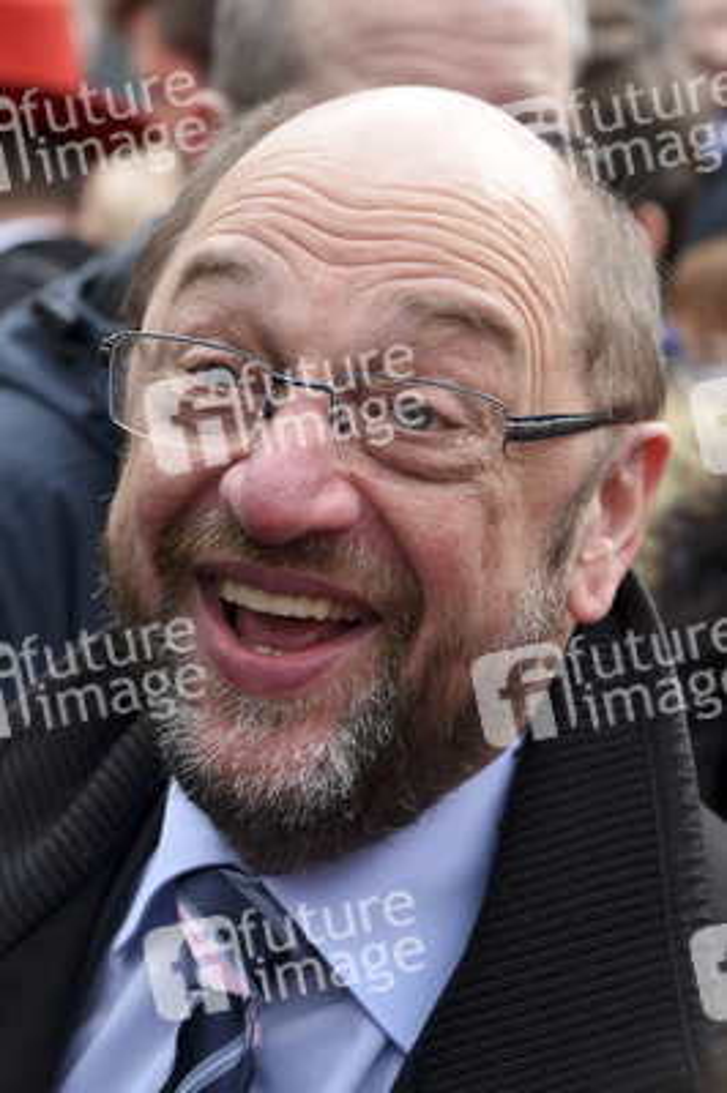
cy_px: 546
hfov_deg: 11.4
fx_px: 3641
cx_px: 364
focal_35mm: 120
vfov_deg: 17.1
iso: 360
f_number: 8
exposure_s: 1/250
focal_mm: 120
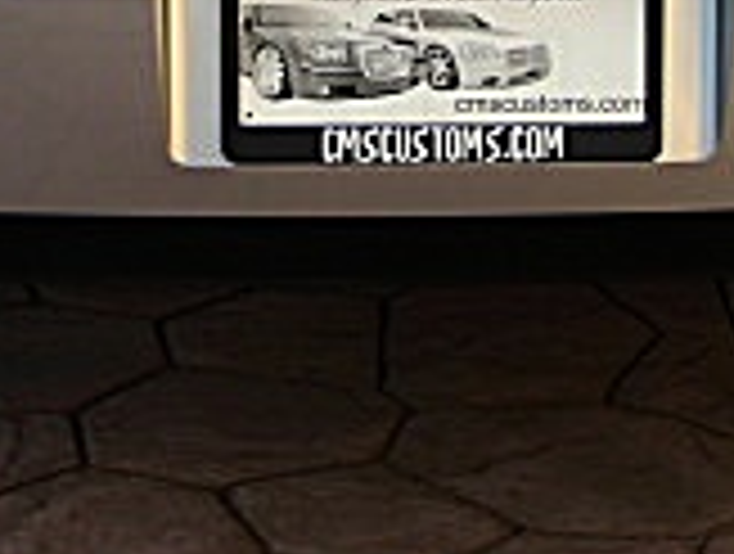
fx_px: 2996
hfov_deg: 14.0
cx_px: 383
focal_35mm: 141
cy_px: -185
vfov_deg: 10.3
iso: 50
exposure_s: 1/125
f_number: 2.8
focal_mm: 6.3
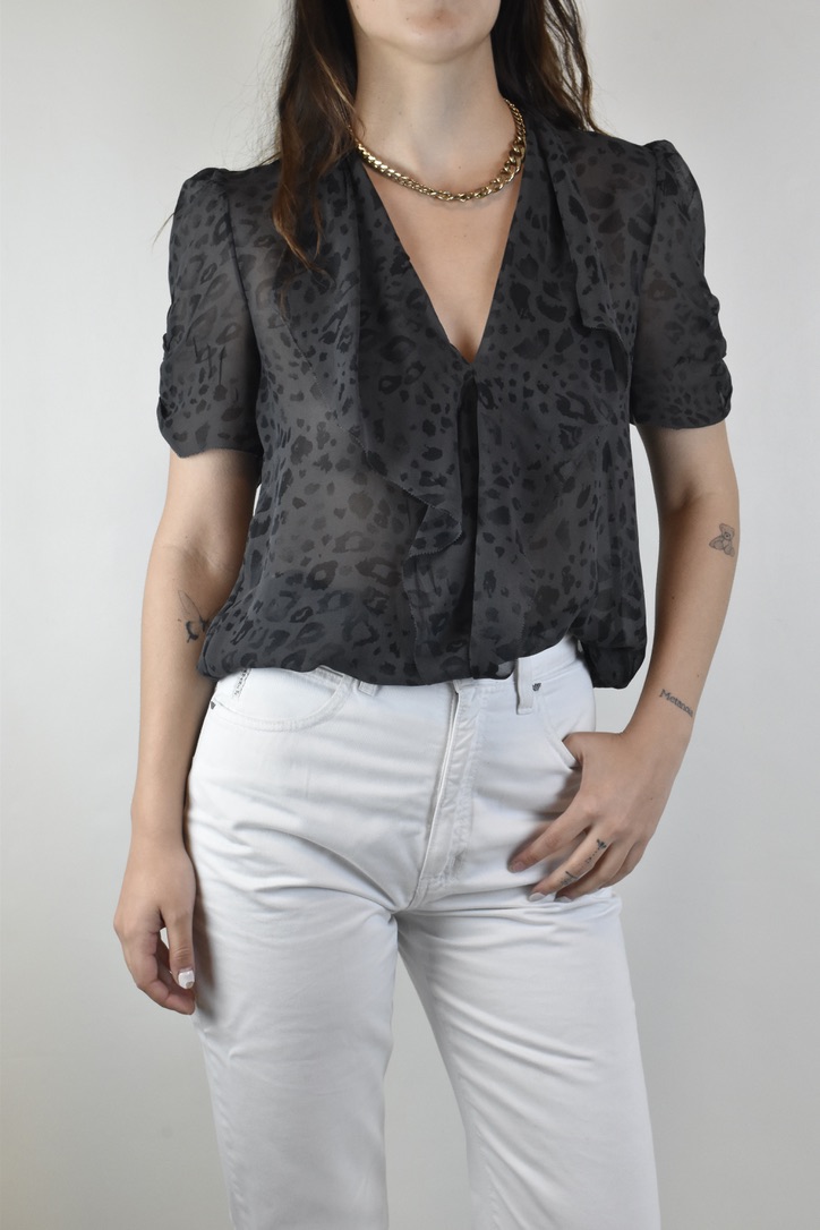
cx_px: 410
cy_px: 615
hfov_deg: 23.8
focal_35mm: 57
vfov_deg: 35.1
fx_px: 1947
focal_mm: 38
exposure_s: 1/80
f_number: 16
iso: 1600
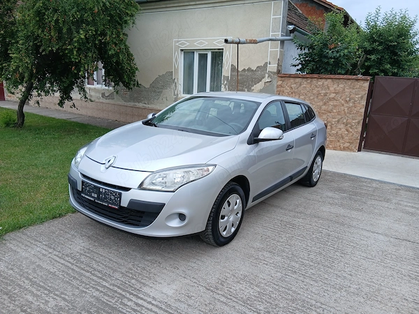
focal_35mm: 26
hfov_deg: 67.3
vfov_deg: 53.1
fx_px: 315
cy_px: 157
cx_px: 210
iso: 20
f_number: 1.8
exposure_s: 1/398
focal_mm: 3.98
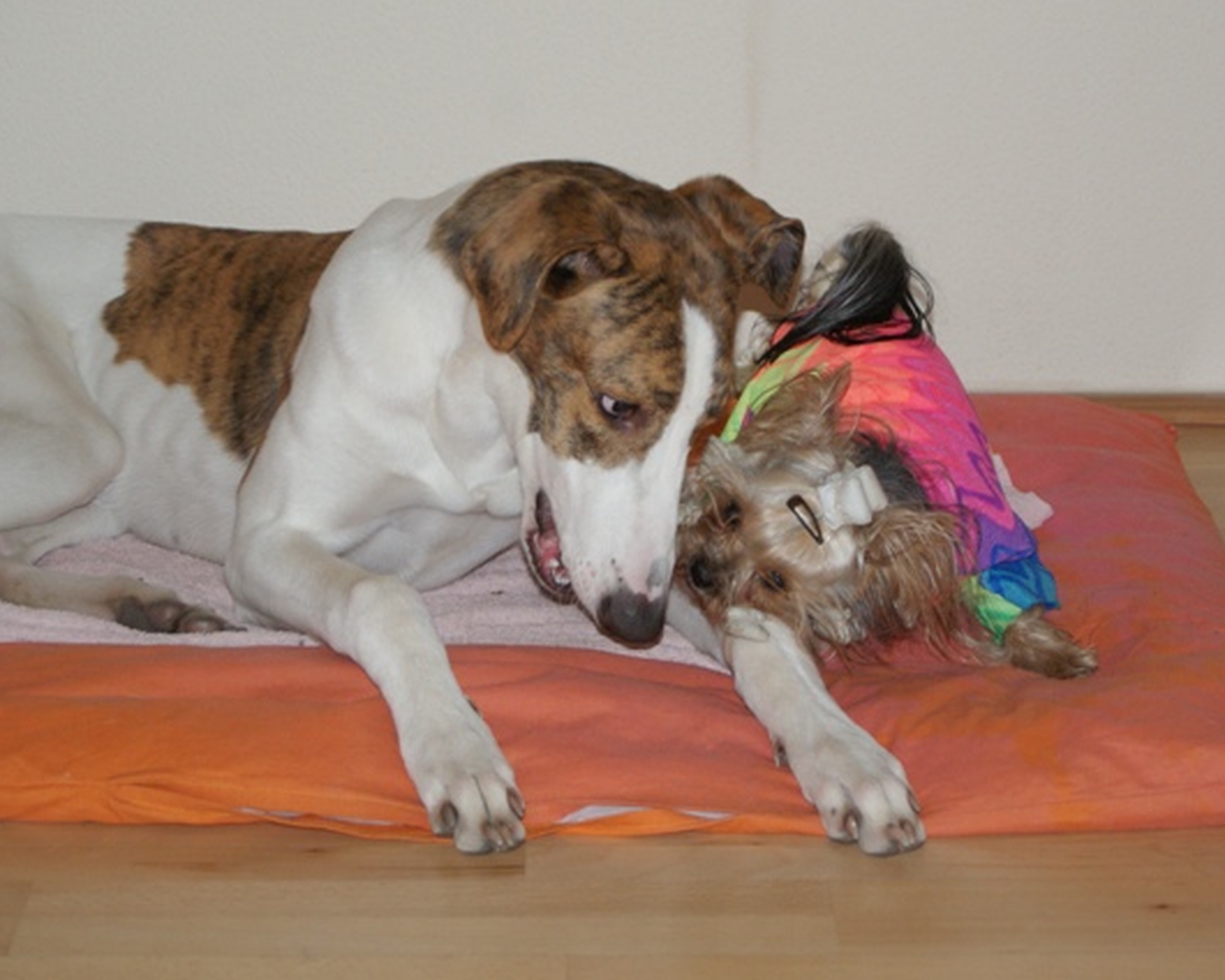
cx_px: 525
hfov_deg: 22.5
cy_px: 491
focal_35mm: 85
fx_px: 3082
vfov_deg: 18.1
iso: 400
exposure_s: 1/80
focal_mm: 50
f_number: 5.6
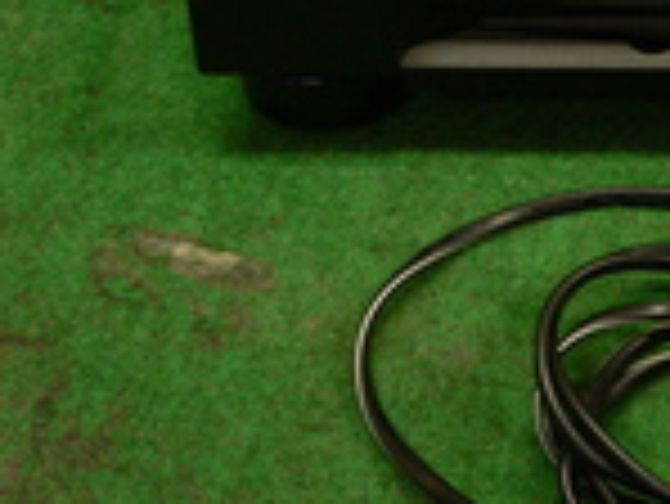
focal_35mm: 92
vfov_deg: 15.8
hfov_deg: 20.8
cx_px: 621
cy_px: -11
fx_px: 1782
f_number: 2.8
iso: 200
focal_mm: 6
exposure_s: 1/25
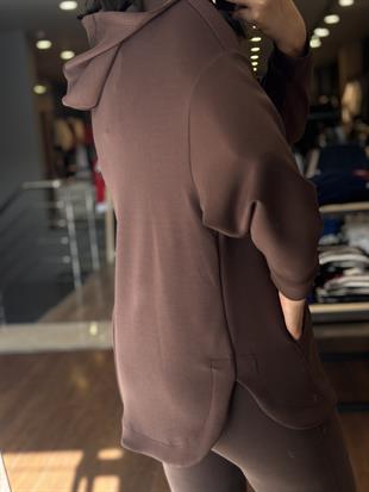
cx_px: 184
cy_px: 246
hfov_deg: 30.3
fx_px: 682
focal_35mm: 48
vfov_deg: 39.6
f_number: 1.78
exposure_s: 1/390
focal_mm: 6.86
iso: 80
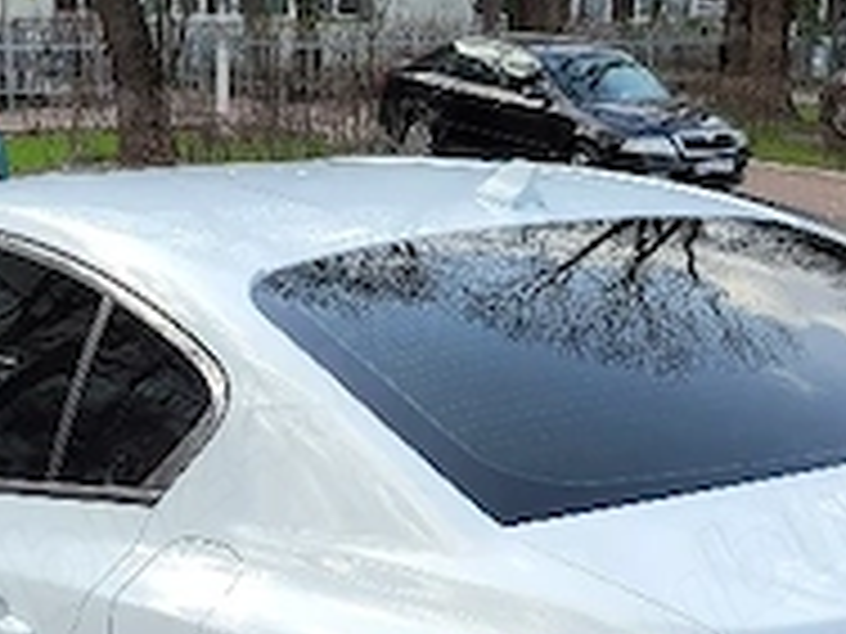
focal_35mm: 83
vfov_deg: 17.6
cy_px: 522
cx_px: 333
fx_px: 2028
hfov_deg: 23.5
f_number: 1.8
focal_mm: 5.4
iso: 40
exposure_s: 1/833
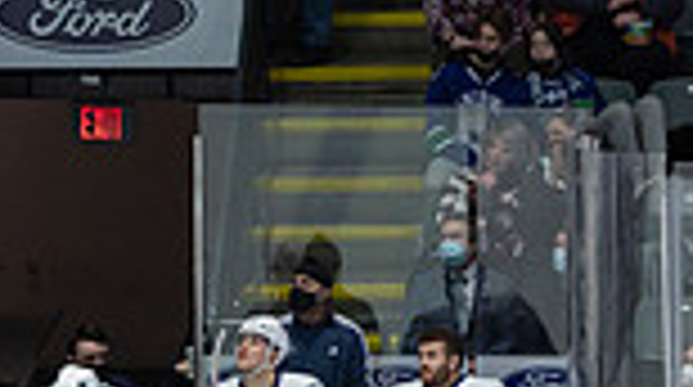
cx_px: -468
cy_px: 604
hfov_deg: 4.2
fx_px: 9465
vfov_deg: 2.3
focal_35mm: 516
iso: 1250
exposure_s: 1/800
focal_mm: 130
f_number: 4
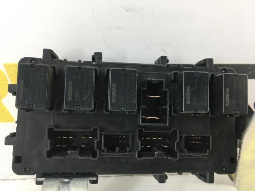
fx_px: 214
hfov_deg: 61.7
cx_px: 128
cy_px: 96
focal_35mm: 29
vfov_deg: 48.2
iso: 40
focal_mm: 4.15
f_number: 2.2
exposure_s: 1/33
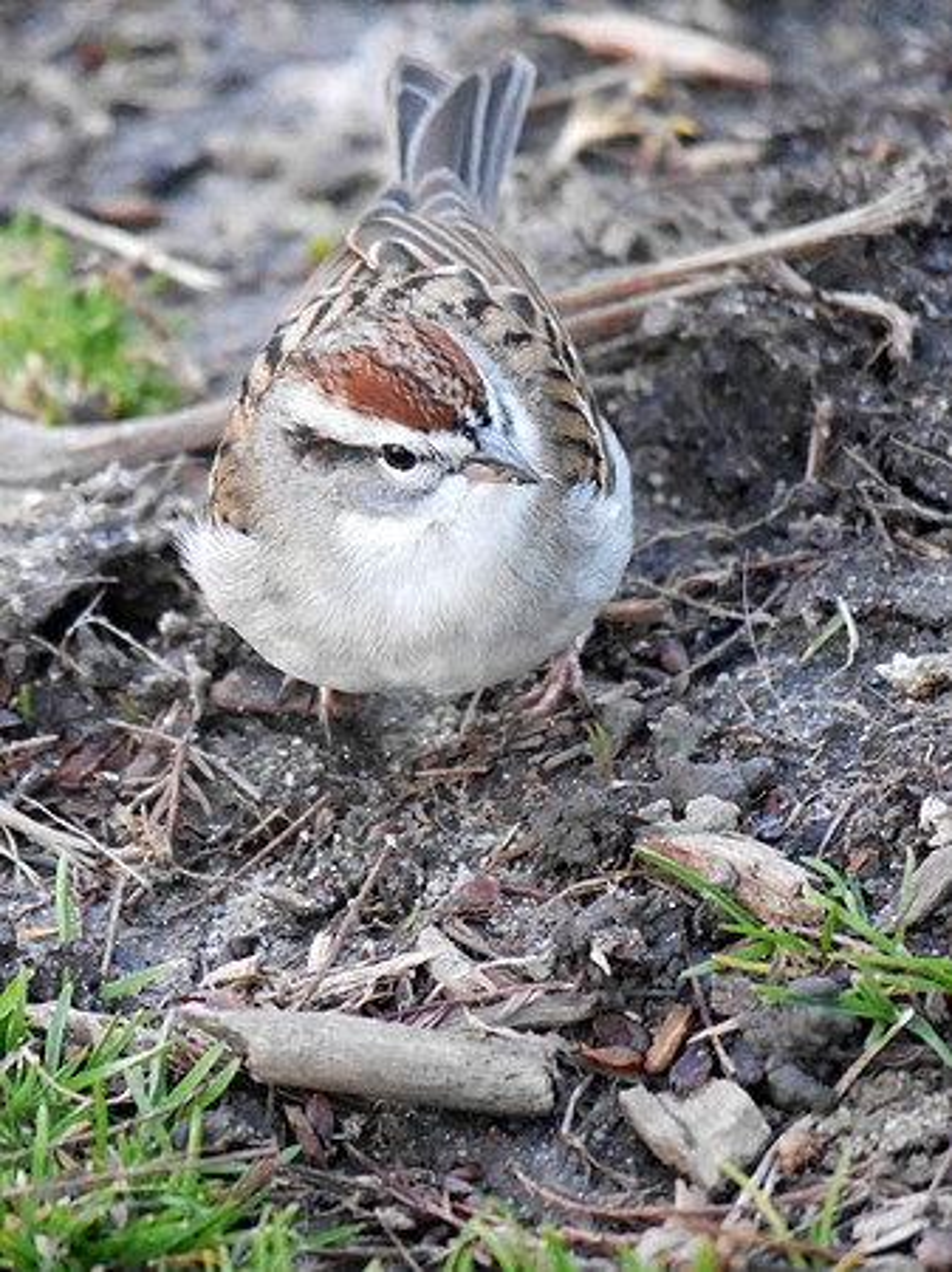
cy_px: 636
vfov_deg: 3.3
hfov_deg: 2.5
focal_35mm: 600
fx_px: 22022
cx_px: 476
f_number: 5.6
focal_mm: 300
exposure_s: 1/500
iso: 2500
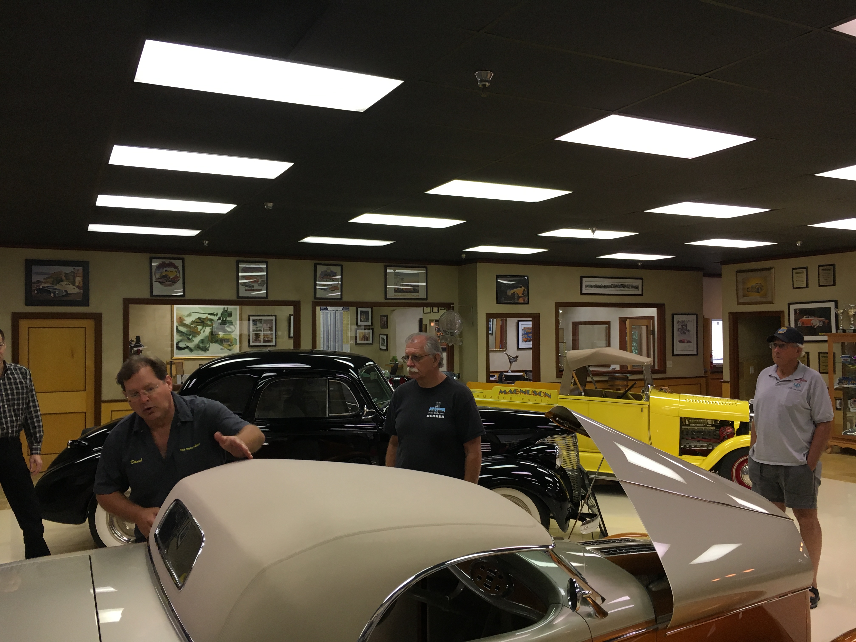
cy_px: 321
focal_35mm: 29
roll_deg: -0.1
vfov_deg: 48.2
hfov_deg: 61.7
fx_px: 717
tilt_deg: +2.3
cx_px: 428
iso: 50
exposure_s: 1/30
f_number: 2.2
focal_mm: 4.15
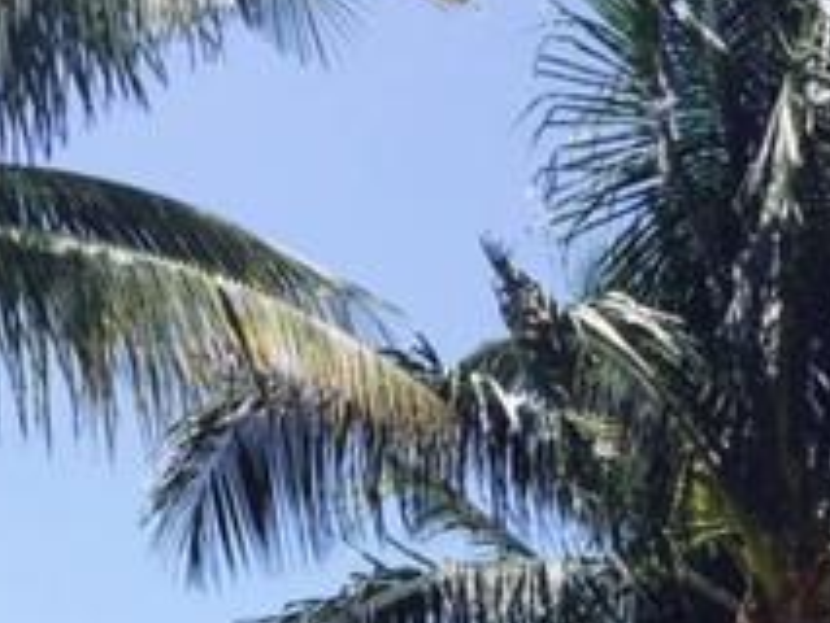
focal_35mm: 87
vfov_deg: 15.8
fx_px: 2087
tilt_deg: +11.4
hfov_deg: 22.1
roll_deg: -1.0
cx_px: 132
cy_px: 884
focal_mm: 4.15
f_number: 2.2
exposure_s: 1/1163
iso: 32
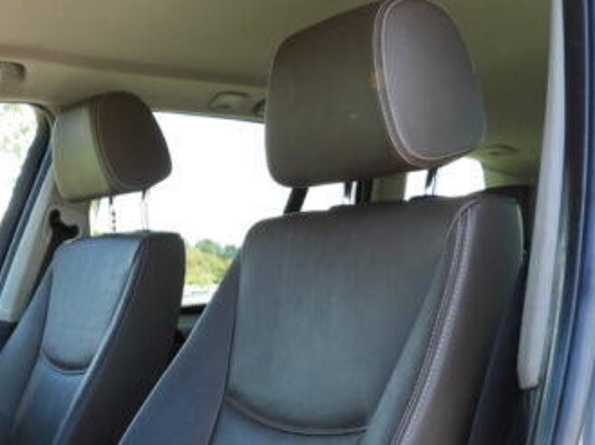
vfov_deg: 26.1
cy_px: 472
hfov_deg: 35.8
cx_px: 130
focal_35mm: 52
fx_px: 893
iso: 100
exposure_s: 1/125
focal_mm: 4.3
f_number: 2.8
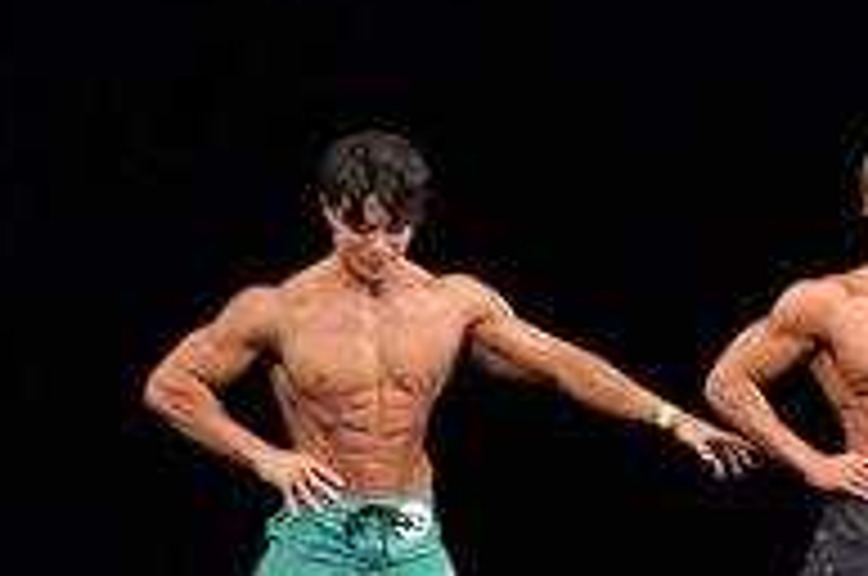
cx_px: 1576
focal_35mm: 470
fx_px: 11313
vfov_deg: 2.9
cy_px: 446
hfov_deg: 4.3
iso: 3200
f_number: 5.6
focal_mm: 78
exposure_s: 1/400
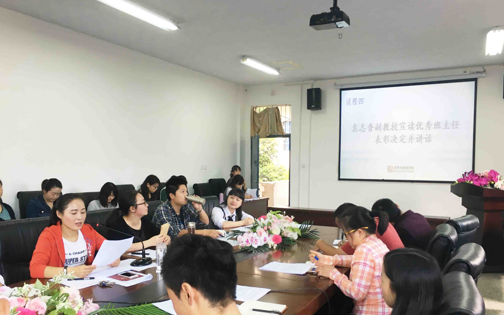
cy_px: 179
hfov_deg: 61.2
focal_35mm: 31
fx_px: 426
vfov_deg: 40.5
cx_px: 253
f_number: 2.2
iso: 80
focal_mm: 4.15
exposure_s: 1/33
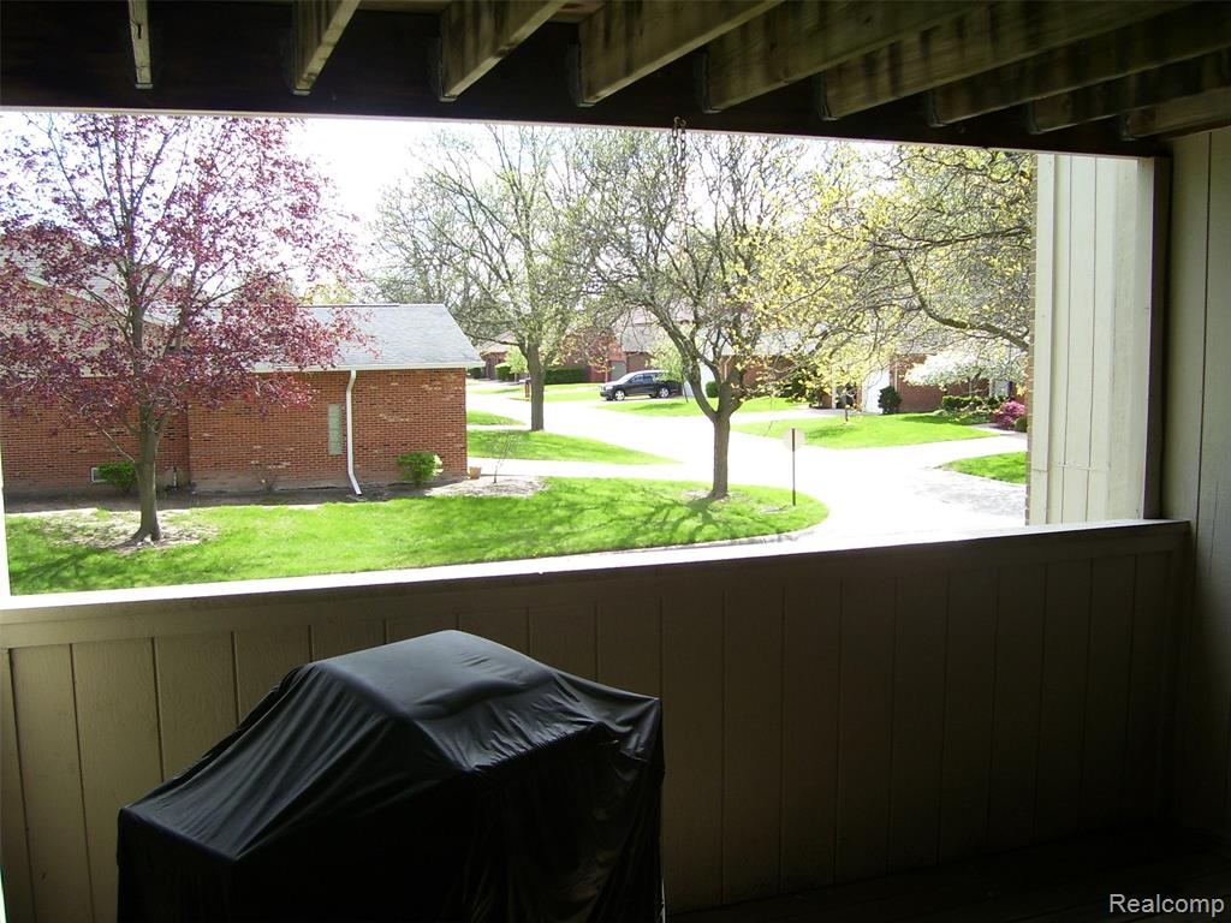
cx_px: 616
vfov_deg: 41.8
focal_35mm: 34
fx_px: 1209
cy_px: 462
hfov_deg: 54.0
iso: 80
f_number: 2.7
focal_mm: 5.6
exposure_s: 1/350
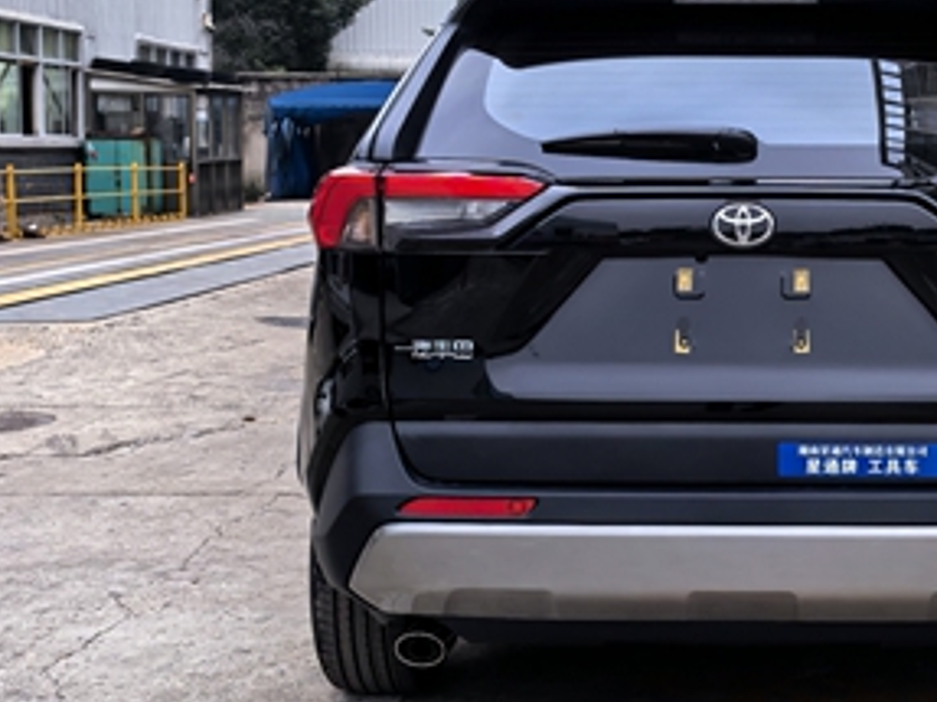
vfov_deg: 30.8
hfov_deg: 38.9
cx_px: 751
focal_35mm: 47
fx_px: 1272
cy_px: 312
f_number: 2
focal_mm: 6.35
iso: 80
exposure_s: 1/100
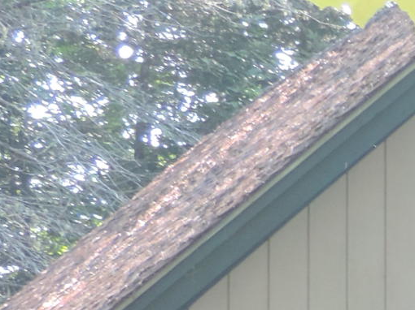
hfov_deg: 7.4
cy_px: 555
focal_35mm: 253
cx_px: 946
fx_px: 3032
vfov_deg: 5.8
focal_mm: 7.6
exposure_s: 1/50
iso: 125
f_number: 3.4
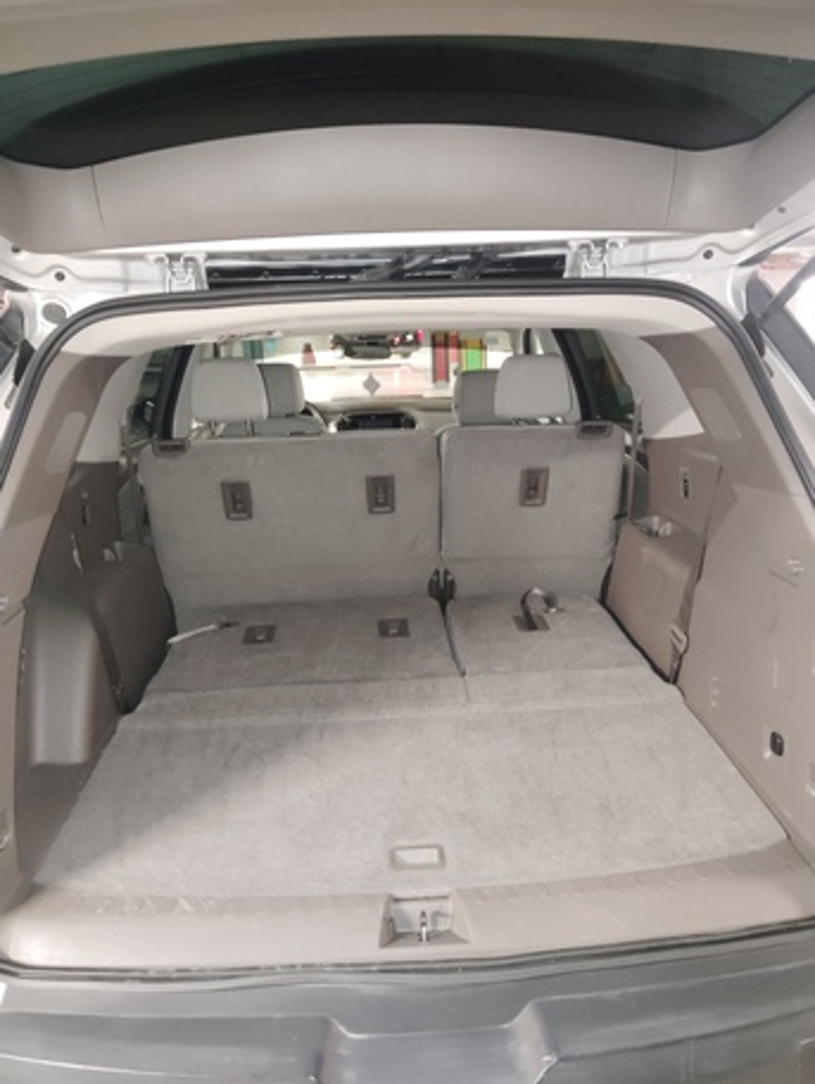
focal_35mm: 28
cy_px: 542
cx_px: 408
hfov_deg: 49.8
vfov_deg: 63.4
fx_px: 877
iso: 4832
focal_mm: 4.22
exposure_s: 1/17.1
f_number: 1.8
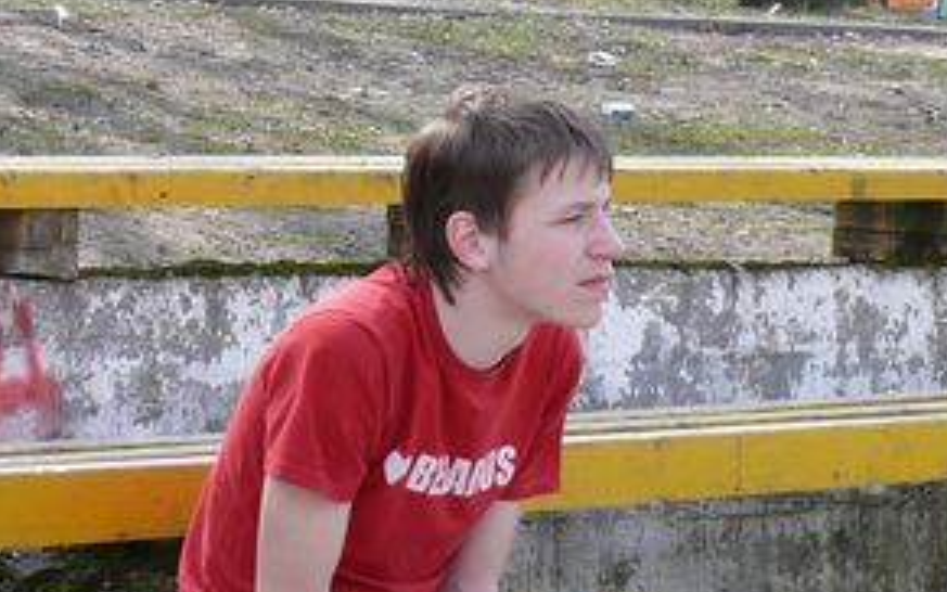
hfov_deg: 13.7
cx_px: 488
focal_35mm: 153
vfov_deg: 8.6
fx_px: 3950
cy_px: 442
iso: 100
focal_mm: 11.5
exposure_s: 1/200
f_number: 4.5
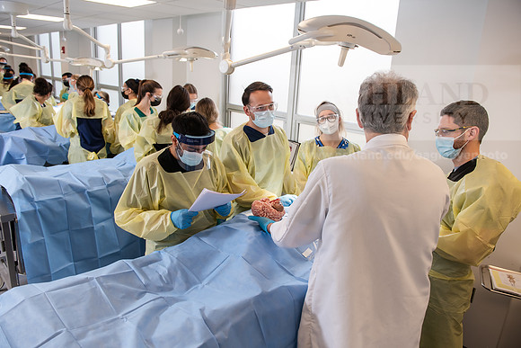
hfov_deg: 69.4
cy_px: 174
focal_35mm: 26
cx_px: 260
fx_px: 376
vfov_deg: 49.6
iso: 500
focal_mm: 26
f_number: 4.5
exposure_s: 1/200
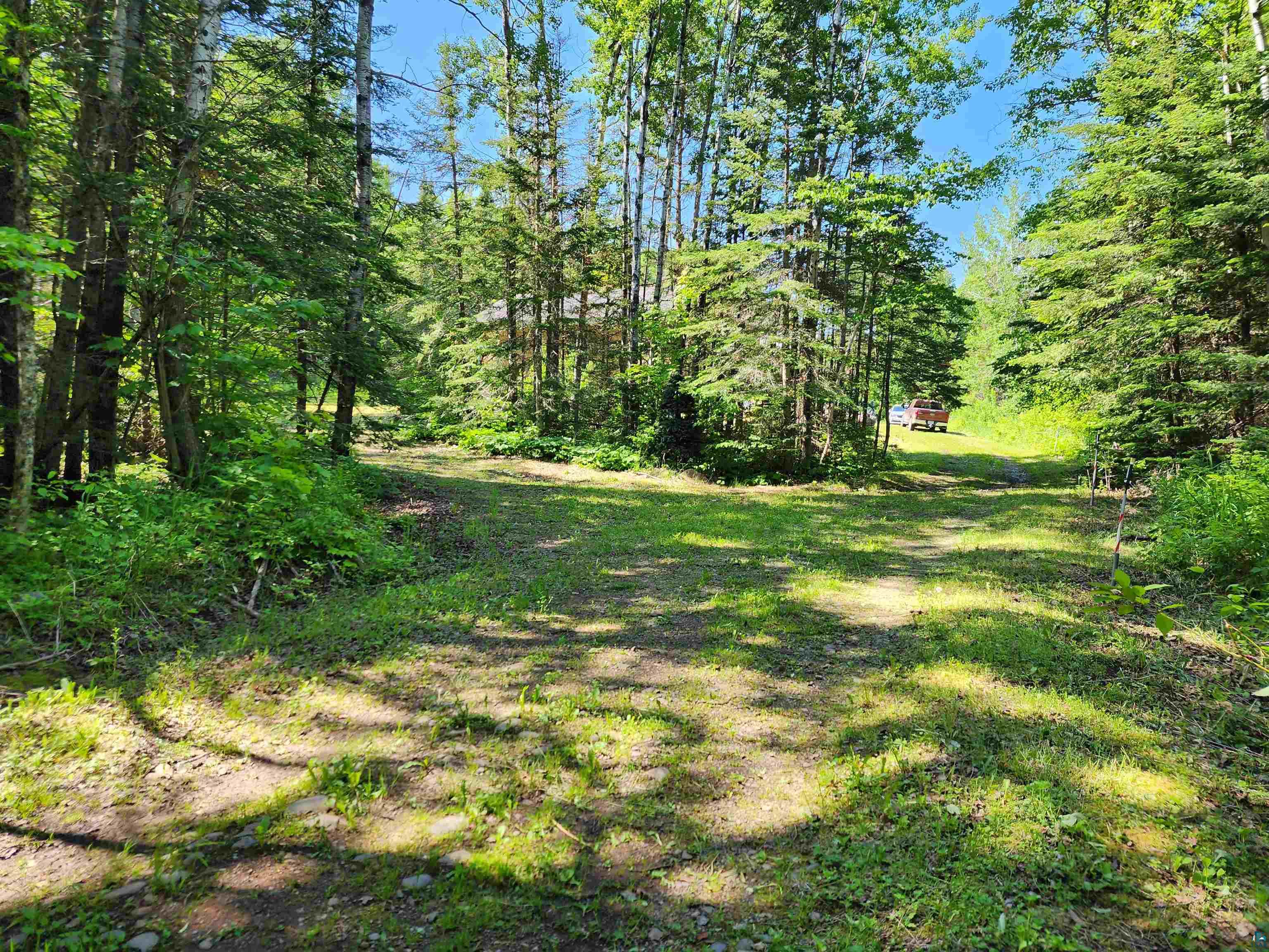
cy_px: 476
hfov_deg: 73.9
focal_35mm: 23
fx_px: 843
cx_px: 634
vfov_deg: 58.9
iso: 20
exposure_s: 1/180
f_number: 1.8
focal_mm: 6.4
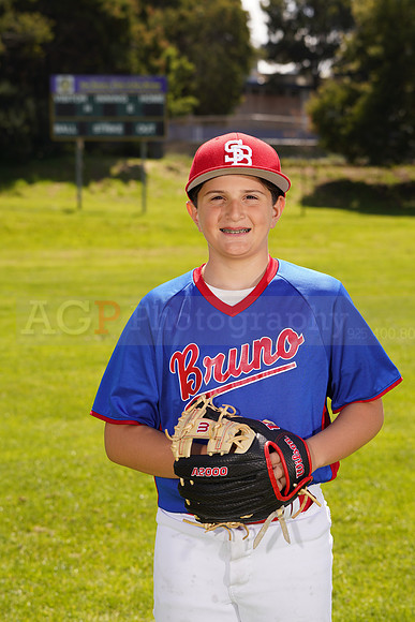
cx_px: 208
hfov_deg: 13.7
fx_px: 1728
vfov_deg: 20.4
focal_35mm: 100
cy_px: 311
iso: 100
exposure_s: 1/160
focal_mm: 100
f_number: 9
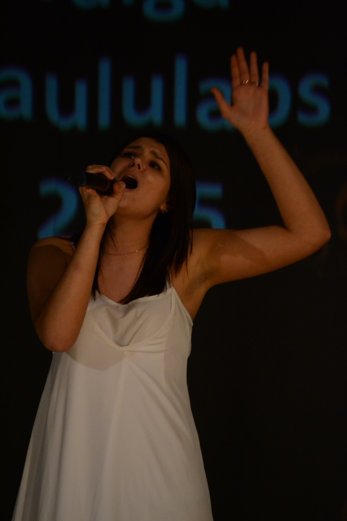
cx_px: 174
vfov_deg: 6.9
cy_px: 260
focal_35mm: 300
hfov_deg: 4.6
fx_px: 4337
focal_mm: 200
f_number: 5.6
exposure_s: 1/50
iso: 1600
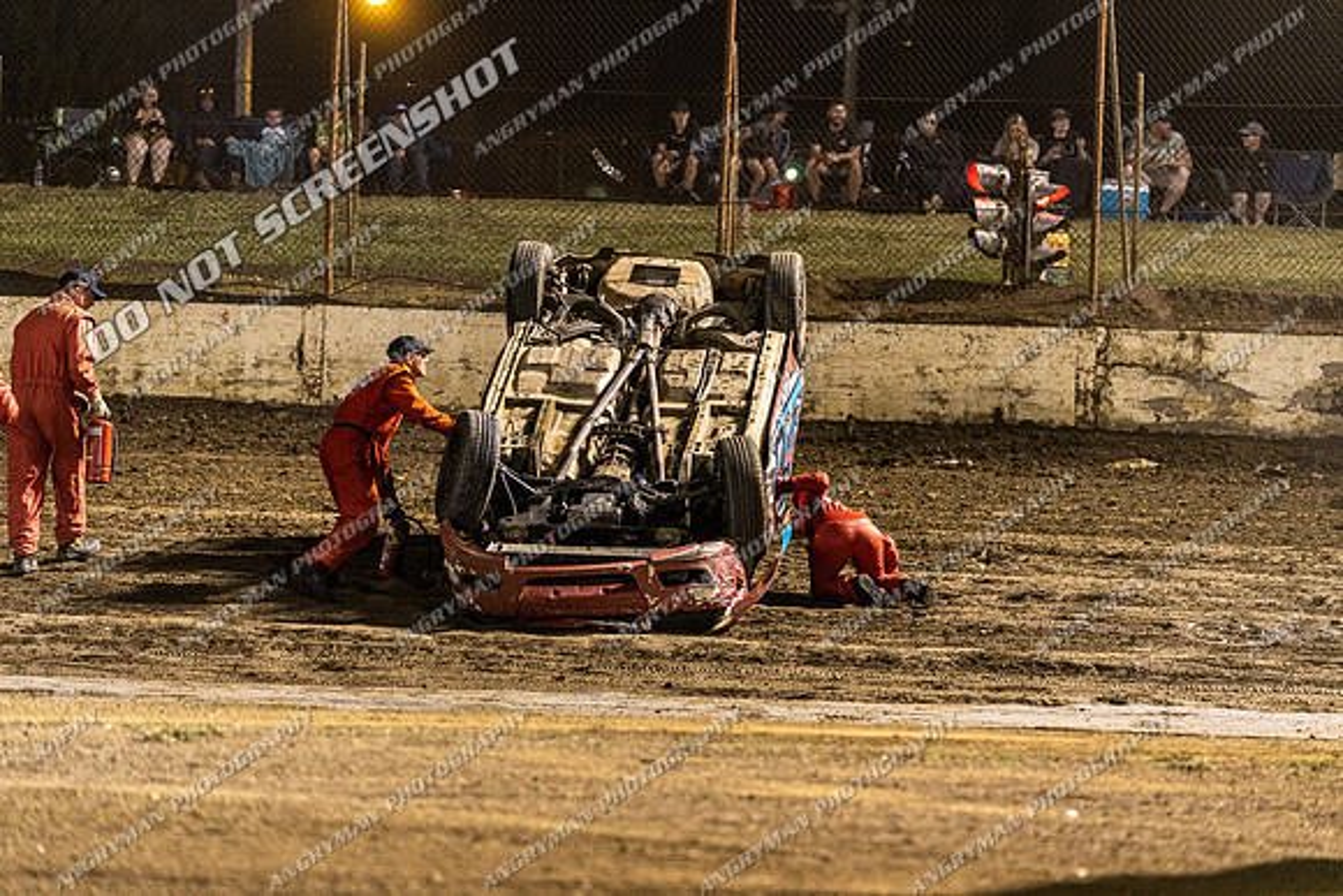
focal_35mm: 116
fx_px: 4328
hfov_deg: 17.6
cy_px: 448
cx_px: 672
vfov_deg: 11.8
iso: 1600
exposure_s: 1/160
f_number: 2.8
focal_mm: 116
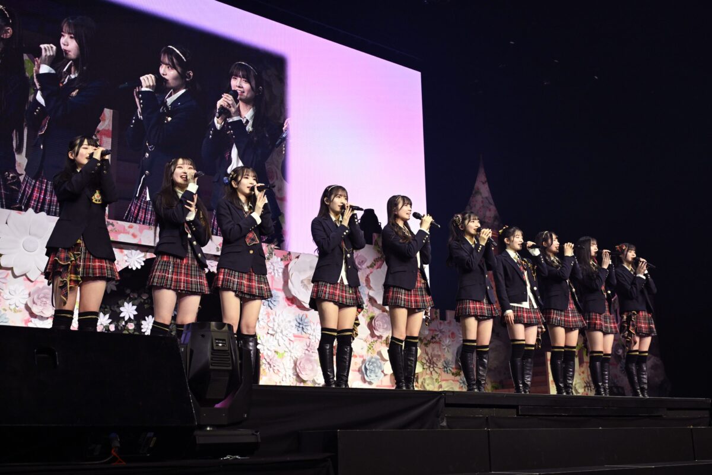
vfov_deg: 34.2
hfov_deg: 49.6
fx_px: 771
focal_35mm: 39
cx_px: 356
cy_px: 238
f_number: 6.3
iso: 2500
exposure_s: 1/640
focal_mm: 39
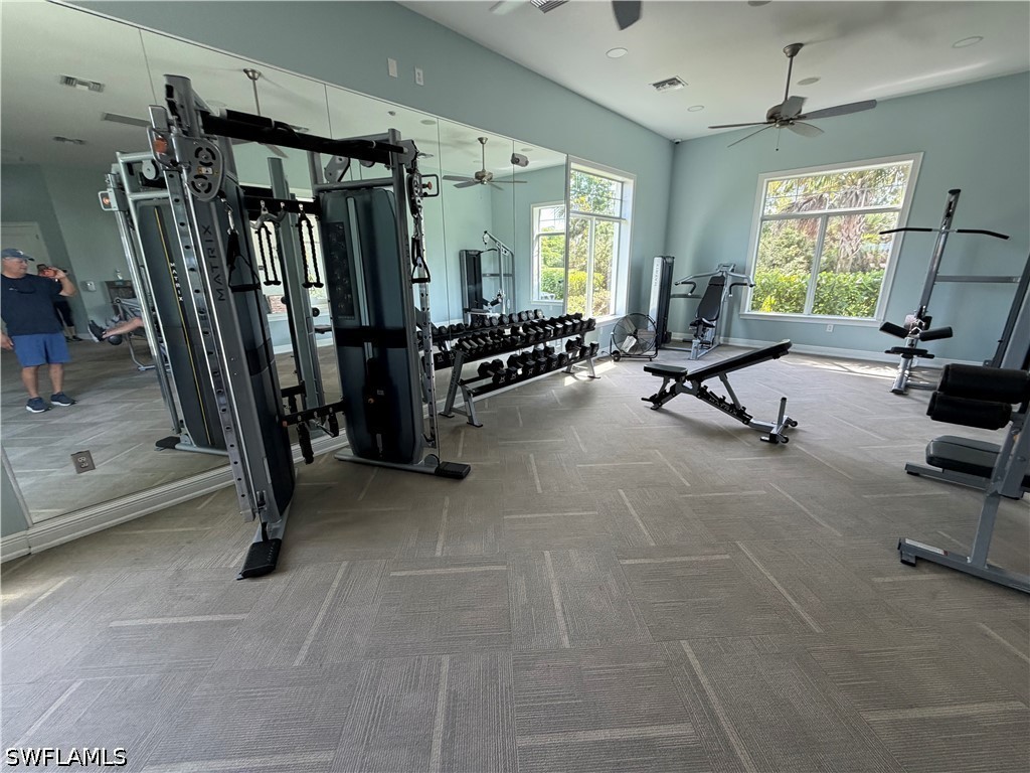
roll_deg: +0.2
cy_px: 386
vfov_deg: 85.7
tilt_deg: -16.7
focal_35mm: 14
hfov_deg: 102.1
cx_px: 515
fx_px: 417
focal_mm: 2.22
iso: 200
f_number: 2.2
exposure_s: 1/121
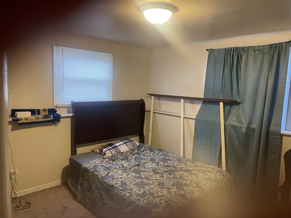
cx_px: 146
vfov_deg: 54.9
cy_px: 109
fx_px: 210
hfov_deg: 69.4
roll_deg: -2.0
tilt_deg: -7.3
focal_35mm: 25
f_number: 1.6
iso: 500
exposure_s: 1/40
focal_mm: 5.1
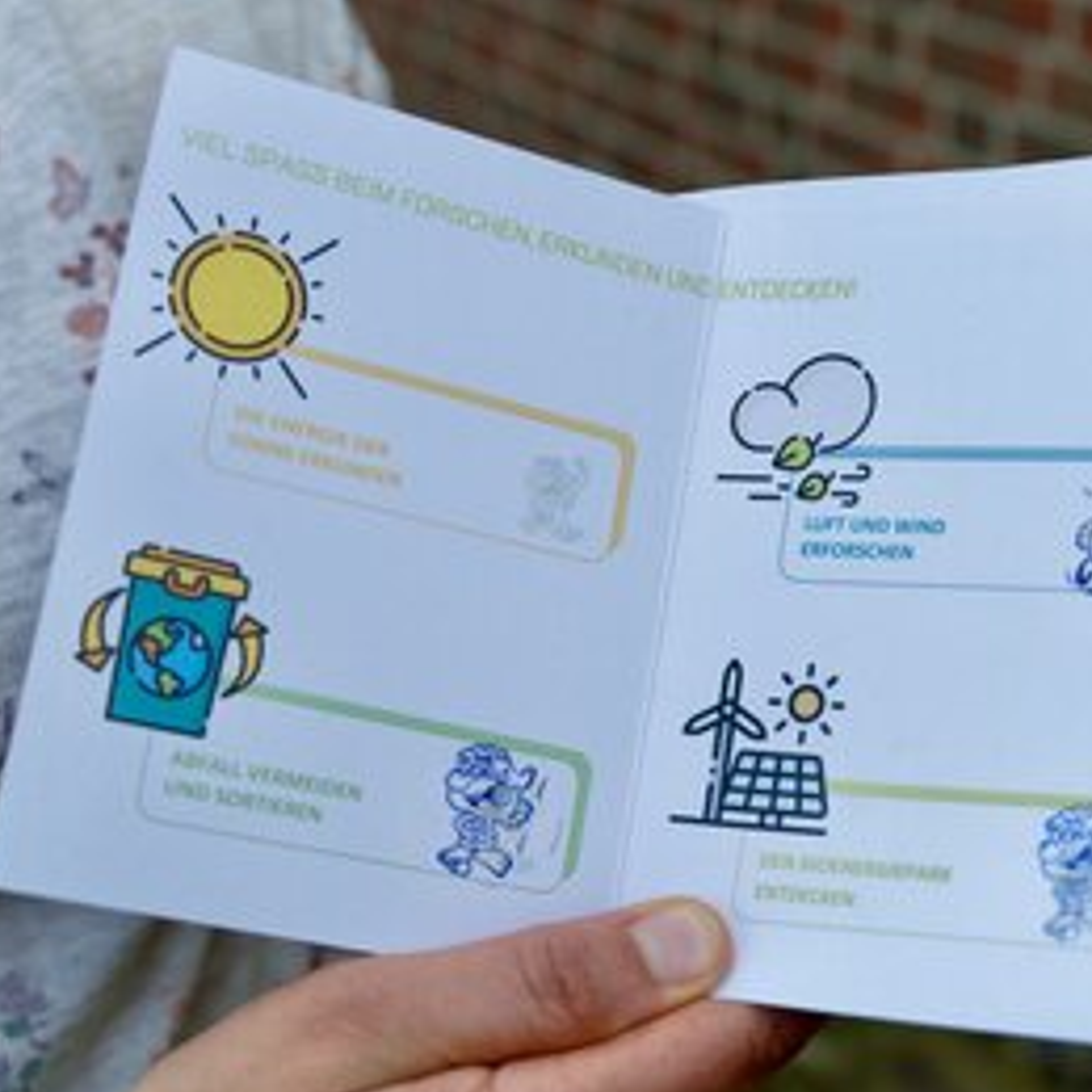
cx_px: 752
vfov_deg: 28.6
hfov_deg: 28.4
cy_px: 554
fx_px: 2141
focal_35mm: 60
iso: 100
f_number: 5.6
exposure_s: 1/500
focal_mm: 46
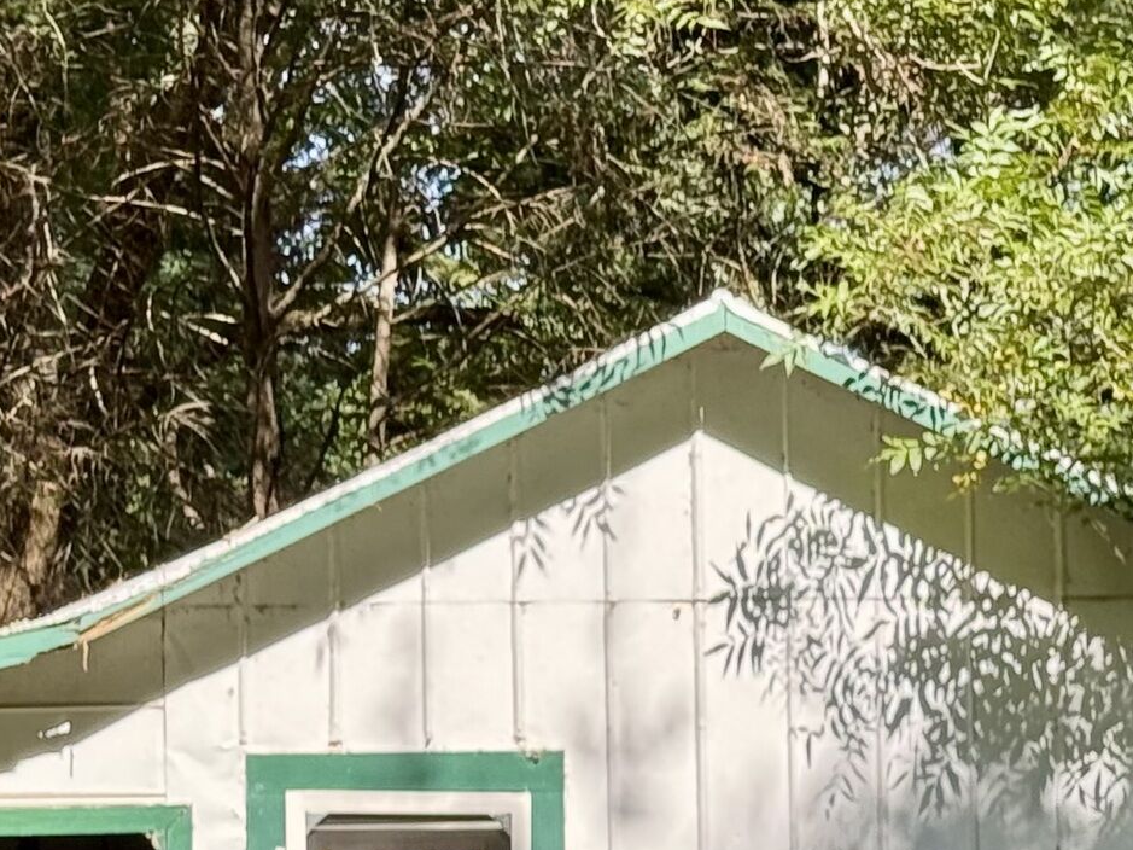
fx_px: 5138
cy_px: 943
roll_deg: +0.5
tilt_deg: +0.9
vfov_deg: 9.4
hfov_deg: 12.6
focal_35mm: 157
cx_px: 518
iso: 64
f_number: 1.78
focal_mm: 6.76
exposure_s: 1/1011
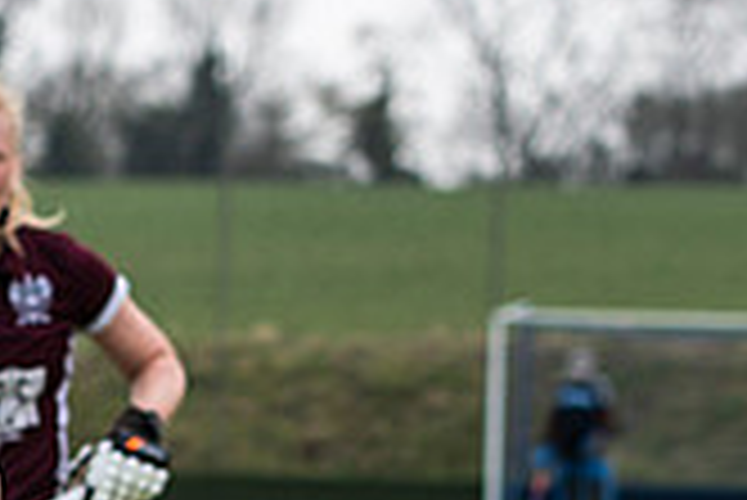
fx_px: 13042
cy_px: 875
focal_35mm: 628
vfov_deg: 2.2
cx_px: -238
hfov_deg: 3.3
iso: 180
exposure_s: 1/1250
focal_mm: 100
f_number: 3.2
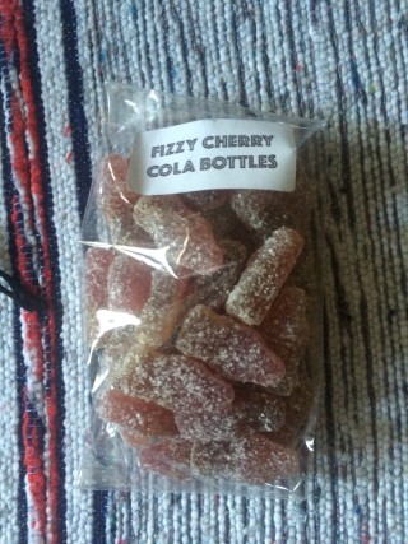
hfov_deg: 48.2
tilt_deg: -85.8
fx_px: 456
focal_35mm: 29
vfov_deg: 61.7
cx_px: 204
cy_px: 272
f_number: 2.2
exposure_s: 1/17
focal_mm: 4.15
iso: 320
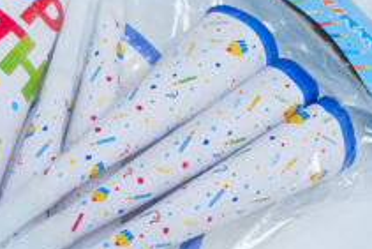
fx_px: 1013
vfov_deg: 14.0
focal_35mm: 98
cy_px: 146
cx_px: -2
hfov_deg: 20.1
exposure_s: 1/160
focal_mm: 32
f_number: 10
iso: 2500
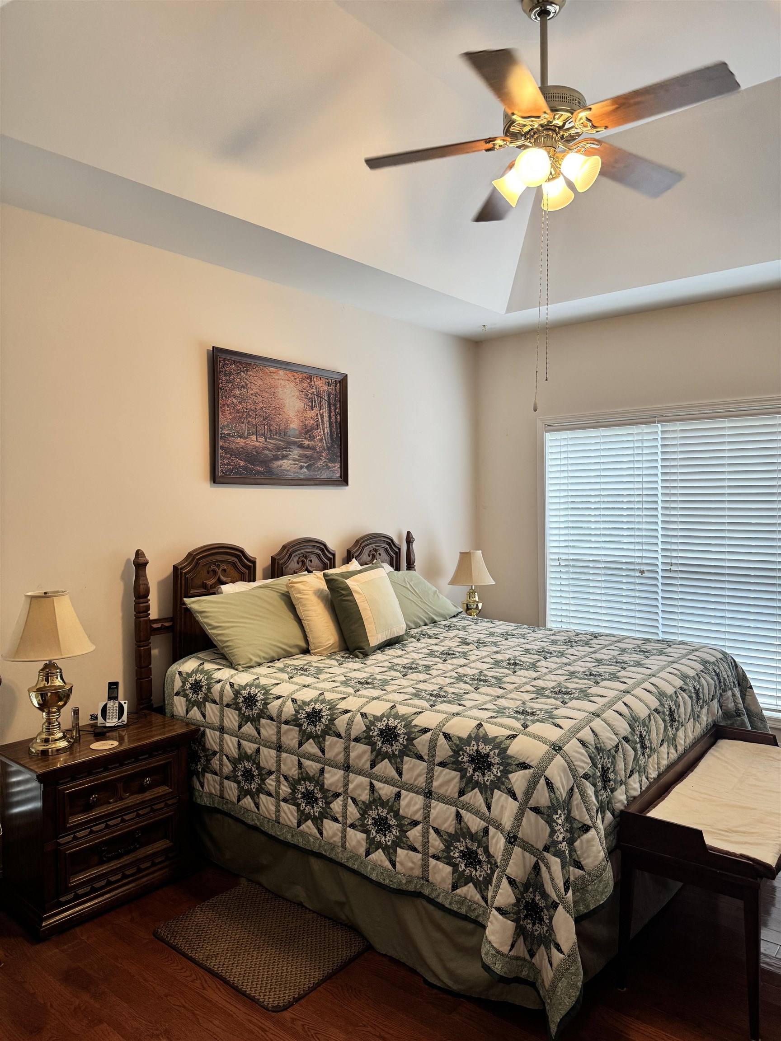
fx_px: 722
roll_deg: +1.0
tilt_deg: -1.4
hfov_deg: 56.8
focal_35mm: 24
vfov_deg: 71.6
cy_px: 520
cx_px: 390
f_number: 1.78
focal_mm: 6.76
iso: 125
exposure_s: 1/60
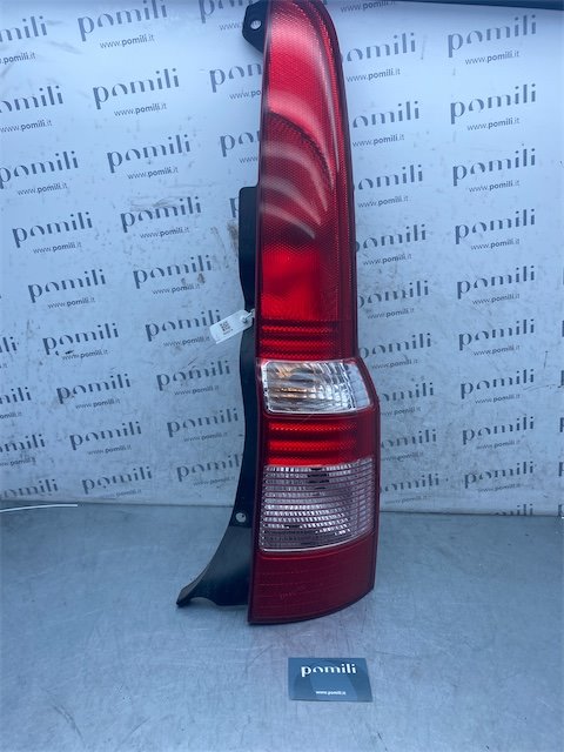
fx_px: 565
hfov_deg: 53.1
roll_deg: -2.7
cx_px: 282
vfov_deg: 67.3
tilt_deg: -19.5
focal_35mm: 26
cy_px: 376
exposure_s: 1/1063
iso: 32
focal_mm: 4.25
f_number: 1.8
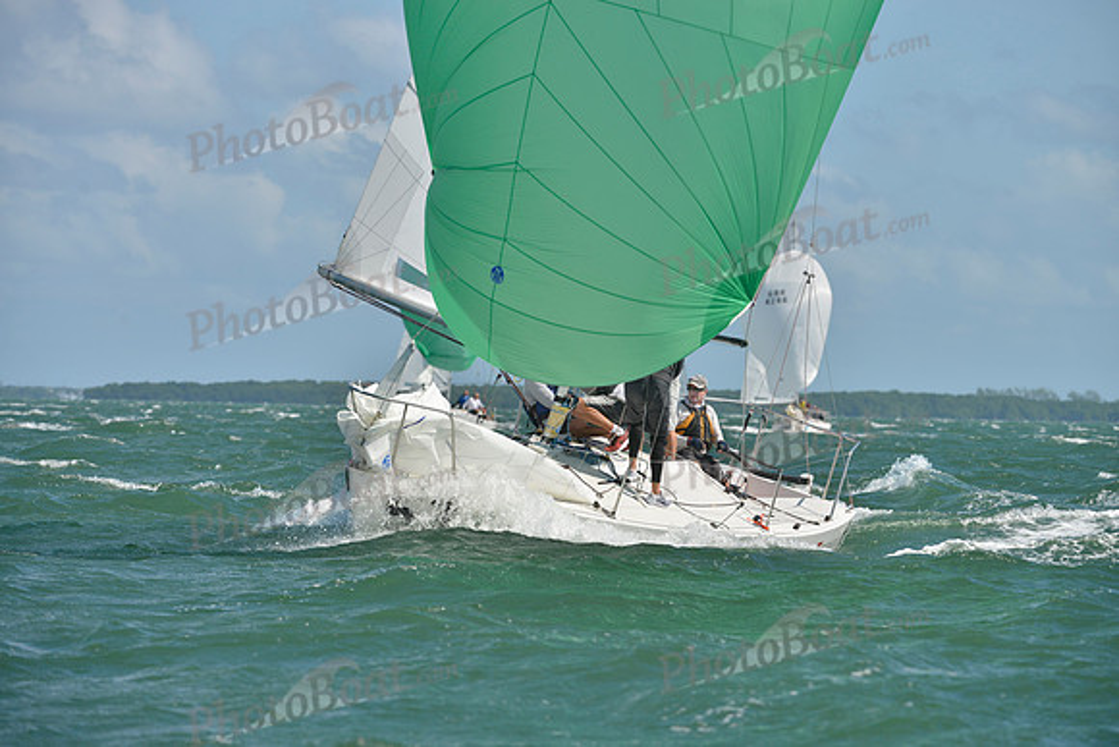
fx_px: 6840
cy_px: 374
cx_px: 560
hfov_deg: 9.4
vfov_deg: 6.2
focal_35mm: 220
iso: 280
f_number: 7.1
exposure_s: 1/1250
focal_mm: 220
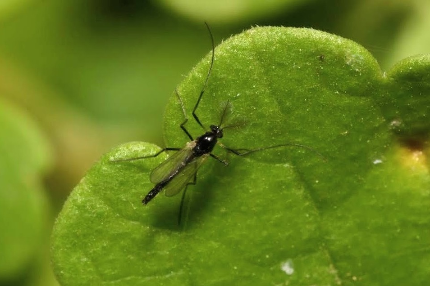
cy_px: 143
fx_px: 1893
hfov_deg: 13.0
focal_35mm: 159
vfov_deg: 8.7
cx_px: 215
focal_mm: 105
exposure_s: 1/60
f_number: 32
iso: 250
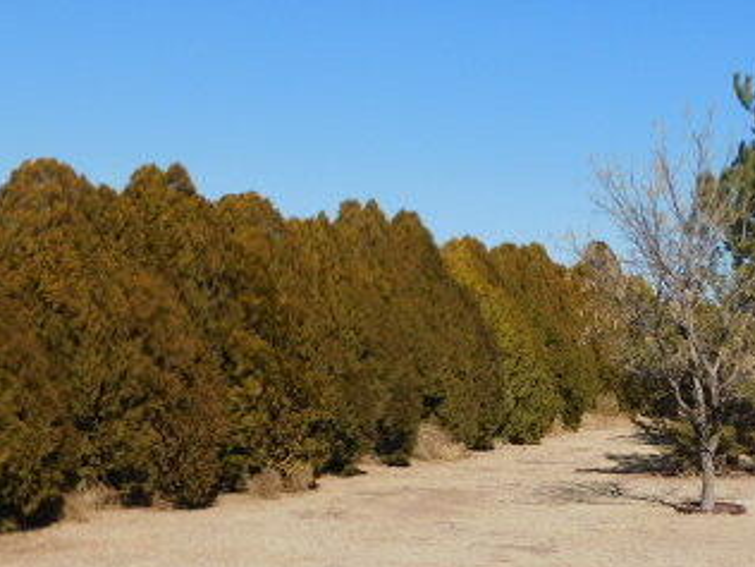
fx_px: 1767
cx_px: 724
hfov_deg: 23.3
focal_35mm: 81
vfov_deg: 18.1
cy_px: 440
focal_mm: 7.1
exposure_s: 1/500
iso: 125
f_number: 7.2
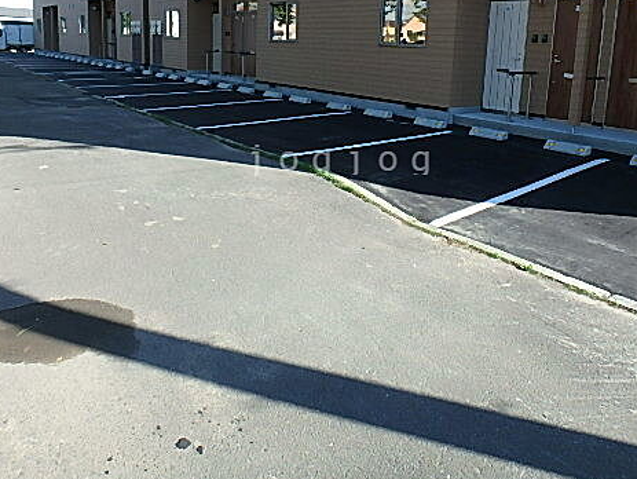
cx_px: 343
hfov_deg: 61.5
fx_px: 534
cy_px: 158
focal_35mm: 29
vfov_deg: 47.5
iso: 125
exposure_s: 1/500
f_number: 3.5
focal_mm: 3.7
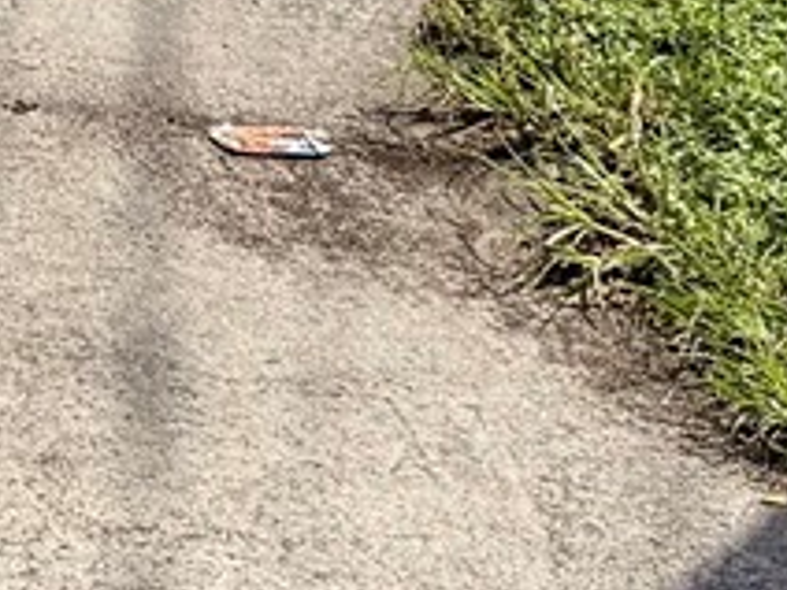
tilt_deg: -4.9
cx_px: -501
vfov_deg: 7.4
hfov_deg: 10.4
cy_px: -1095
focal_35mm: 181
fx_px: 4115
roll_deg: -2.2
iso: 80
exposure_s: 1/7353
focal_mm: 6.76
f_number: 1.78
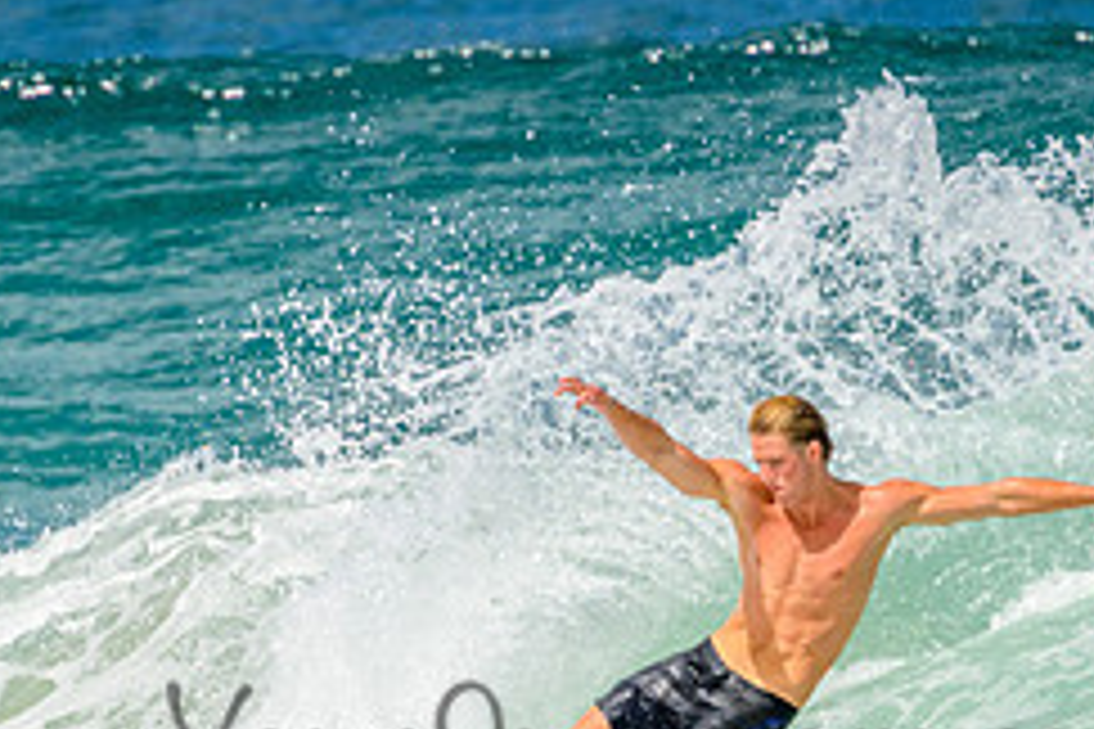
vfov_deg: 0.7
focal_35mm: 1907
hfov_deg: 1.1
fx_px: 57947
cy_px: 713
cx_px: 630
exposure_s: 1/2000
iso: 640
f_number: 11
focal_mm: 800
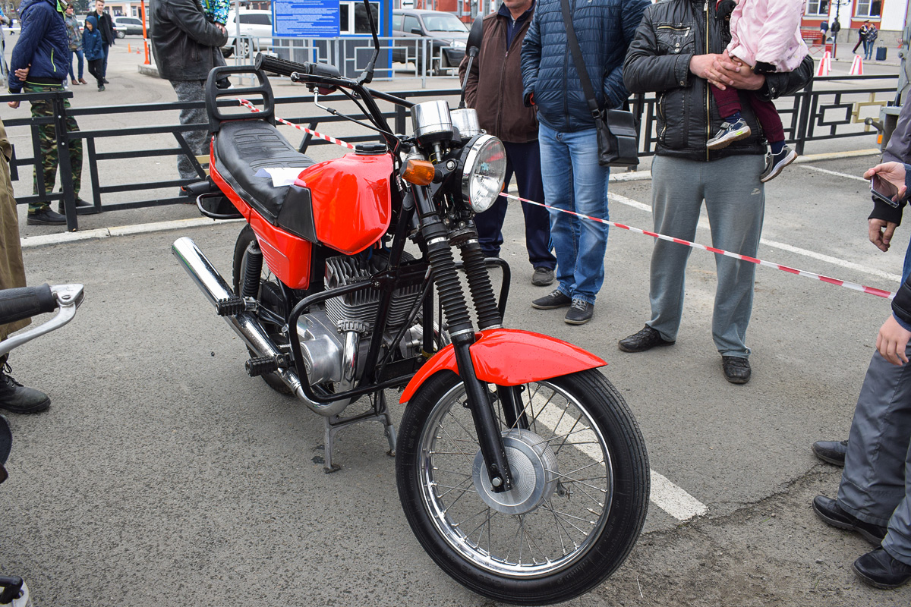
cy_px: 304
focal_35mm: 30
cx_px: 456
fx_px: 759
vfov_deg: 43.6
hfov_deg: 61.9
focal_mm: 20
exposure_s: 1/250
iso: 400
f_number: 8
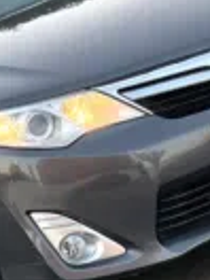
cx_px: 81
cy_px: -115
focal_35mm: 234
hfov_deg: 6.3
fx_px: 1893
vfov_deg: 8.3
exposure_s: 1/121
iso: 200
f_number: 2.8
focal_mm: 9
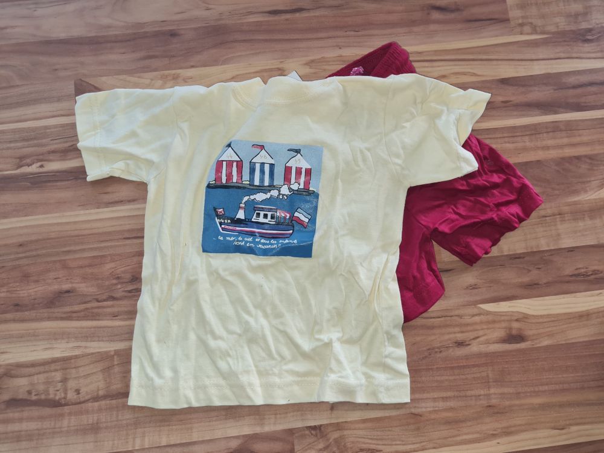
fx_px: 454
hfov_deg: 67.3
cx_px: 302
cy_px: 226
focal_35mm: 26
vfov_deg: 53.1
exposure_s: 1/120
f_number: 1.8
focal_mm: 5.4
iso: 200
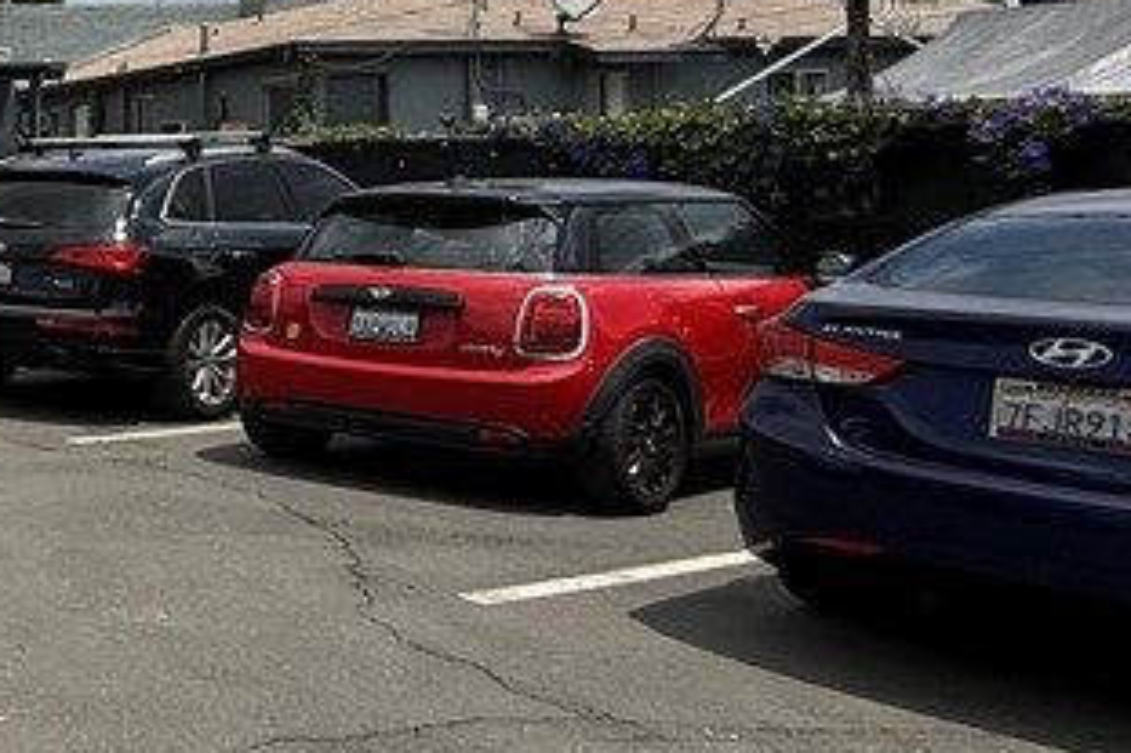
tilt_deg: +0.3
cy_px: 178
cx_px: -578
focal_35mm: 48
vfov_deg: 27.6
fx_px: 1507
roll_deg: +0.1
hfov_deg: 27.6
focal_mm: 2.22
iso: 50
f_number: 2.2
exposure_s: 1/3460
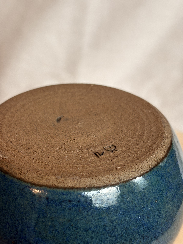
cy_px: 122
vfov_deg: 36.8
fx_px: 367
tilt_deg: -31.8
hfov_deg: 28.0
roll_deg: -0.4
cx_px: 92
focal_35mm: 52
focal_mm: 5.96
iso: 40
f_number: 1.6
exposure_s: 1/50
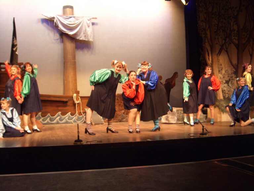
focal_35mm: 39
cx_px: 127
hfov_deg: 47.9
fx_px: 286
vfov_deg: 36.8
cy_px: 96
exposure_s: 1/40
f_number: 2.8
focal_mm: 8
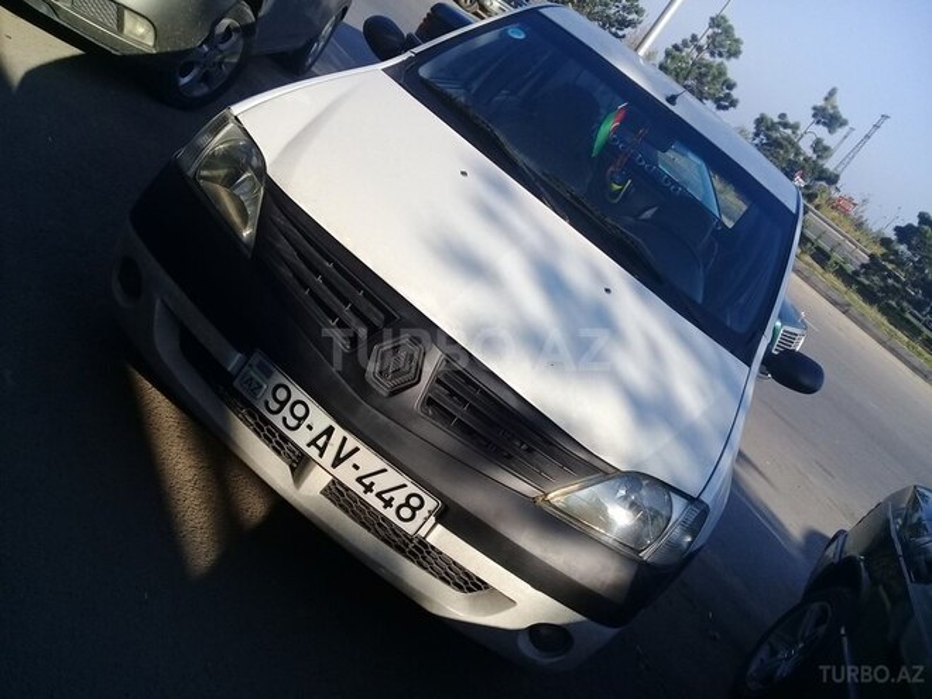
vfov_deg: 45.4
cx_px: 466
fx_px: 835
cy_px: 350
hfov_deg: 58.4
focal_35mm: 31
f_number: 2.2
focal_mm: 3.3
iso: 50
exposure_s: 1/1048
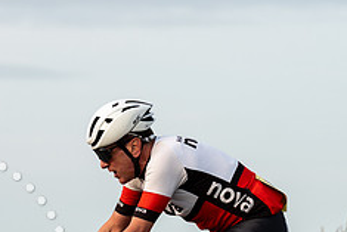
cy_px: 208
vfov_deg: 4.5
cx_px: 165
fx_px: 2932
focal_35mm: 304
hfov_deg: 6.8
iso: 200
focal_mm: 123
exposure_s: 1/1000
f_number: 4
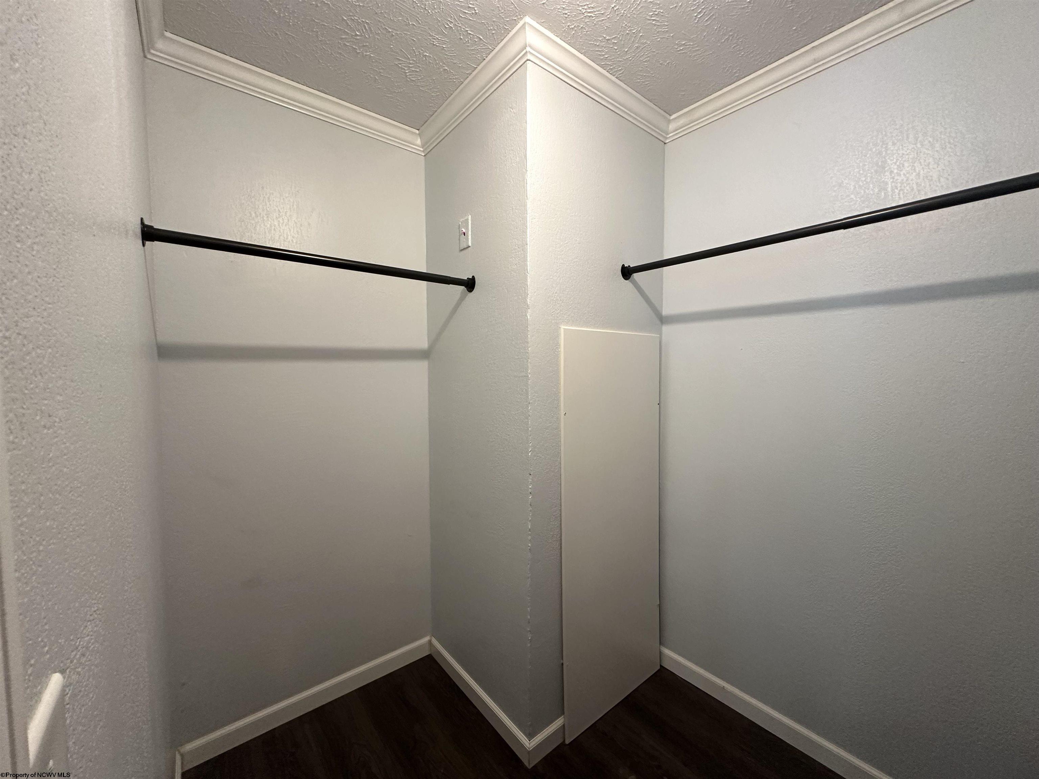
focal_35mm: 14
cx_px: 520
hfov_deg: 102.1
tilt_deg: -2.4
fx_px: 420
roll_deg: +0.2
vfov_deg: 85.7
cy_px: 390
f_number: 2.2
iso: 320
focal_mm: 2.22
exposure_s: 1/71
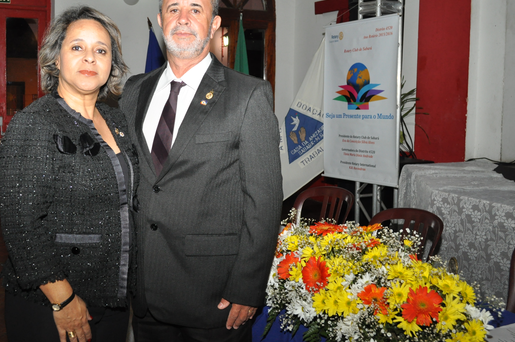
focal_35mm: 46
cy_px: 144
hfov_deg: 42.7
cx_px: 217
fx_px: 657
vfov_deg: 29.1
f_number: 6.3
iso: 1000
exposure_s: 1/60
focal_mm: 26
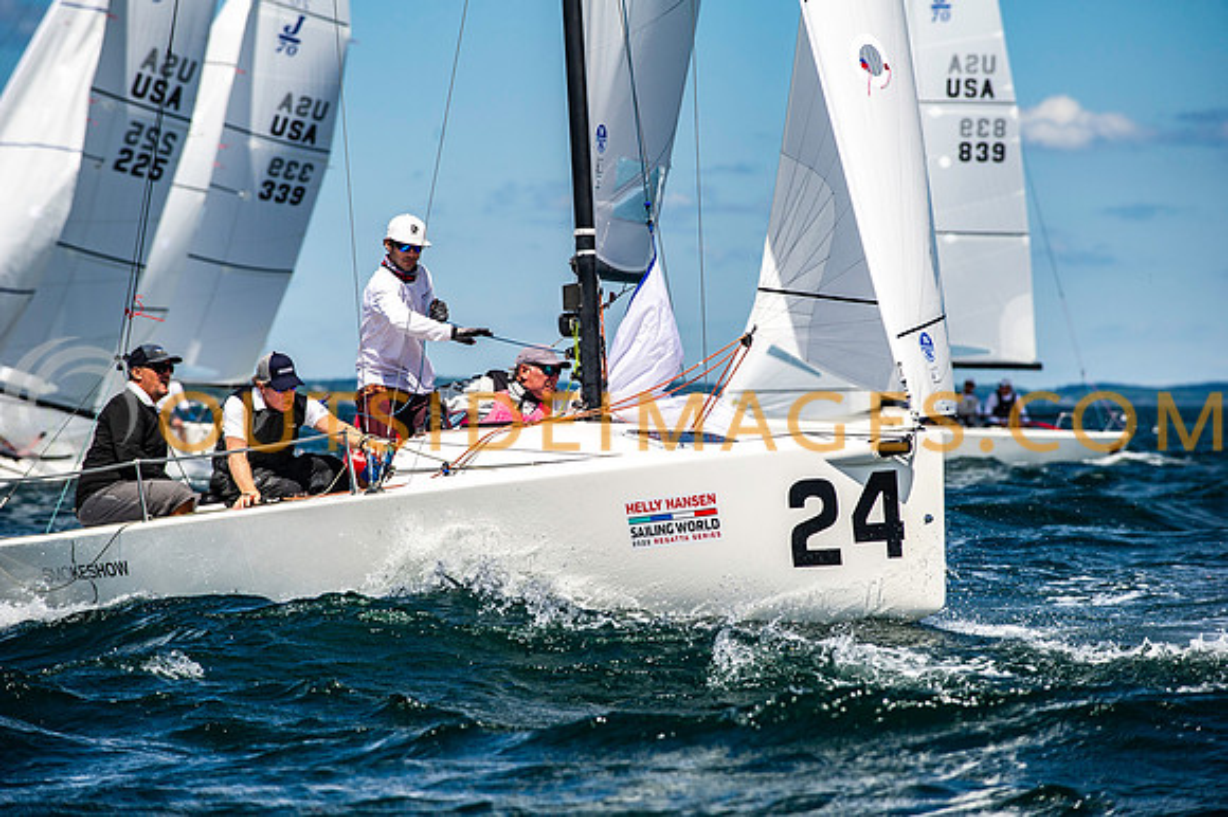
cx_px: 614
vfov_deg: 6.9
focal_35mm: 200
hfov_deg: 10.3
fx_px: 6818
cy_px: 408
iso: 500
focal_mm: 200
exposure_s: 1/4000
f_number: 5.6
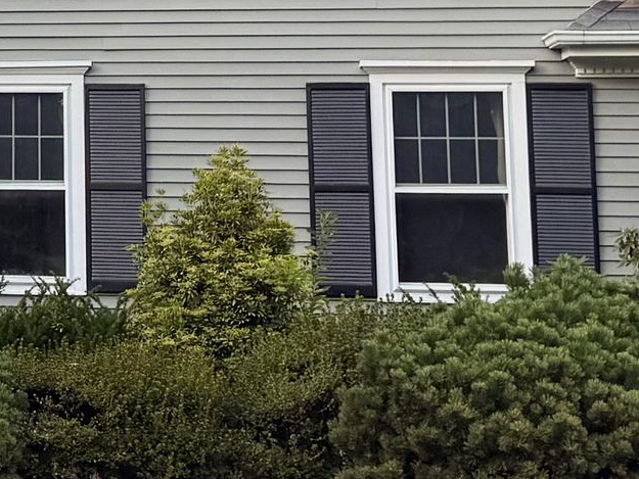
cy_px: -27
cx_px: -299
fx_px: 2179
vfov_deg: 12.4
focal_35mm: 118
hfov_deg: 15.5
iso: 80
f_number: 1.78
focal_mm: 6.76
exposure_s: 1/451
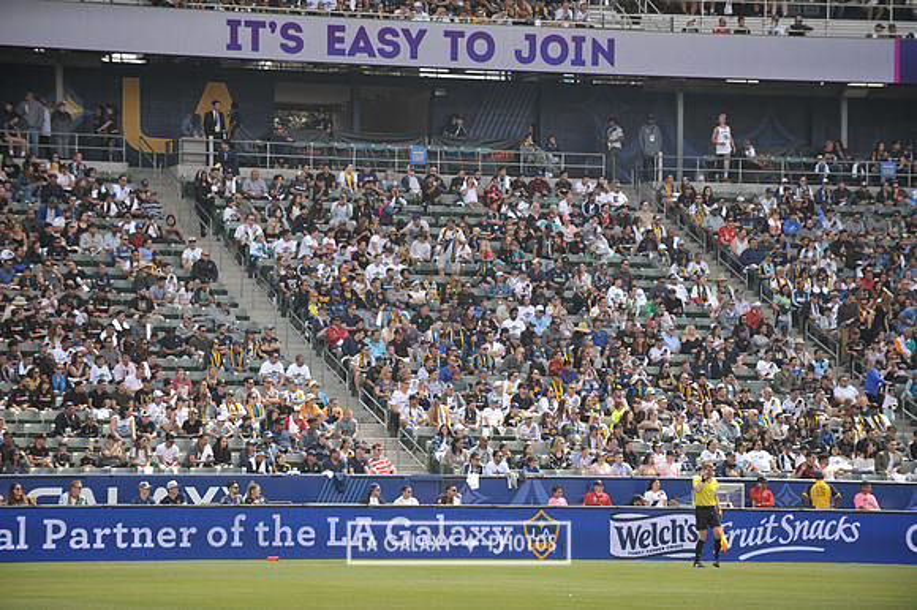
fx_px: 4582
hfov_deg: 11.4
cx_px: 458
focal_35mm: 180
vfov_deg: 7.6
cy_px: 305
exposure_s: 1/2500
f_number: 3.5
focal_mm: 180
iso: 320
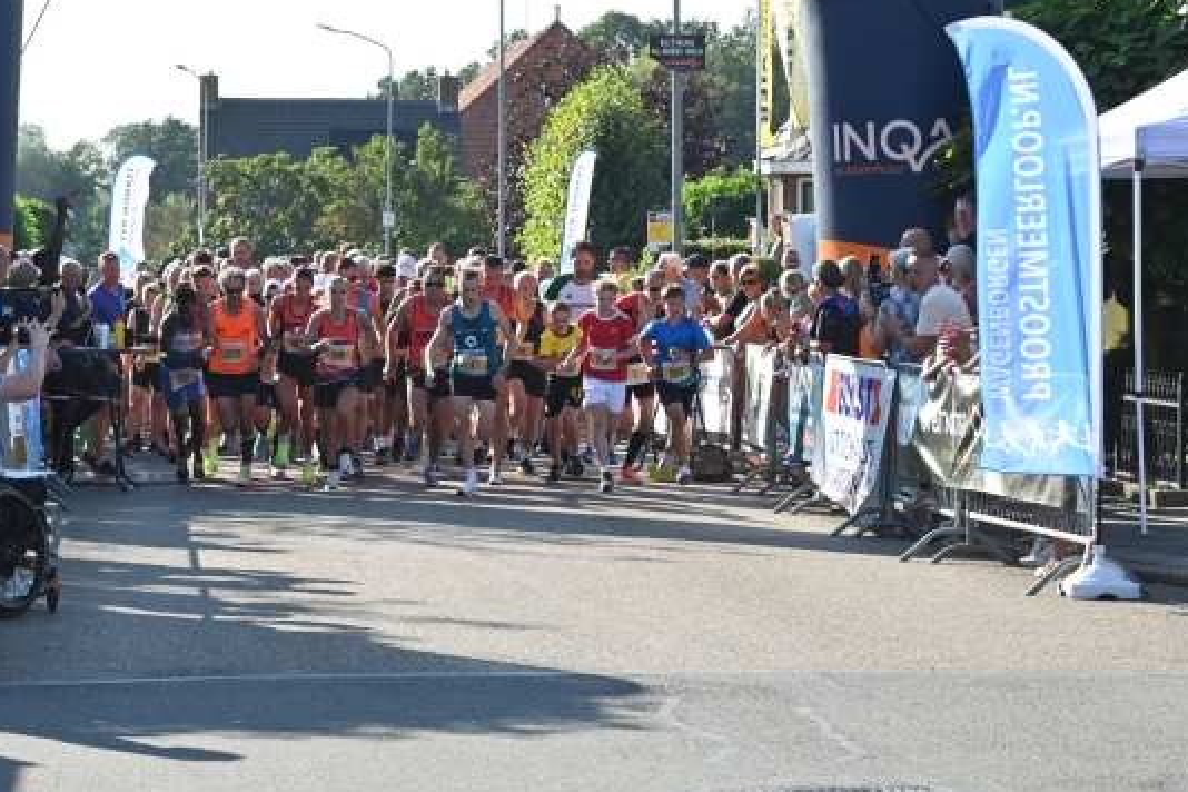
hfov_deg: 15.6
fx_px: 4323
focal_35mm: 131
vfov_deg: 10.5
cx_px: 356
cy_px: 451
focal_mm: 70
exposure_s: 1/800
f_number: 11
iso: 1250
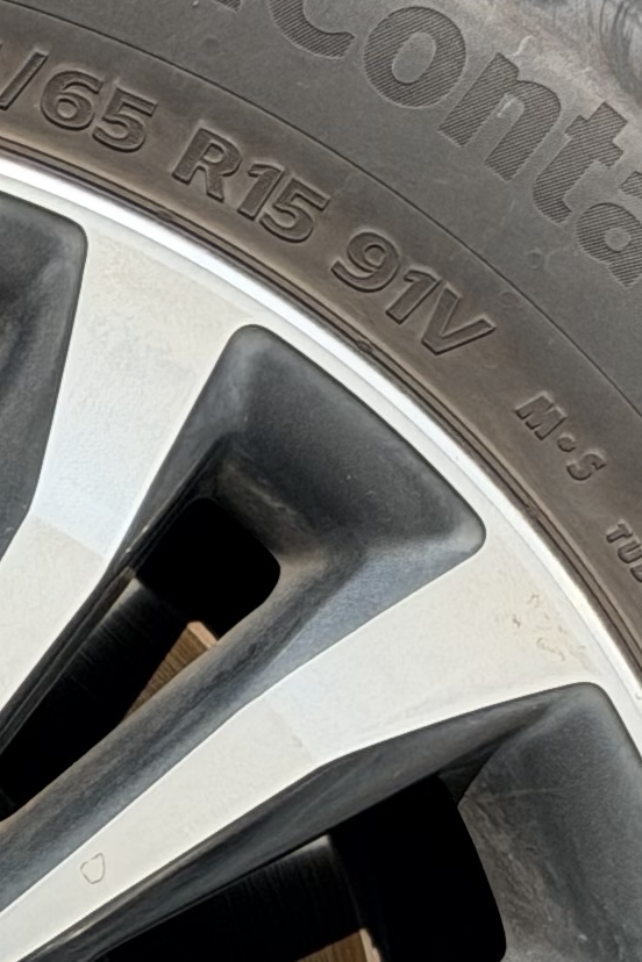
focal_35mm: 243
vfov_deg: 8.3
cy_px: 1362
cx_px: -611
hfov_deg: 5.5
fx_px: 6500
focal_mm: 6.76
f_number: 1.78
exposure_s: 1/2577
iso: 80
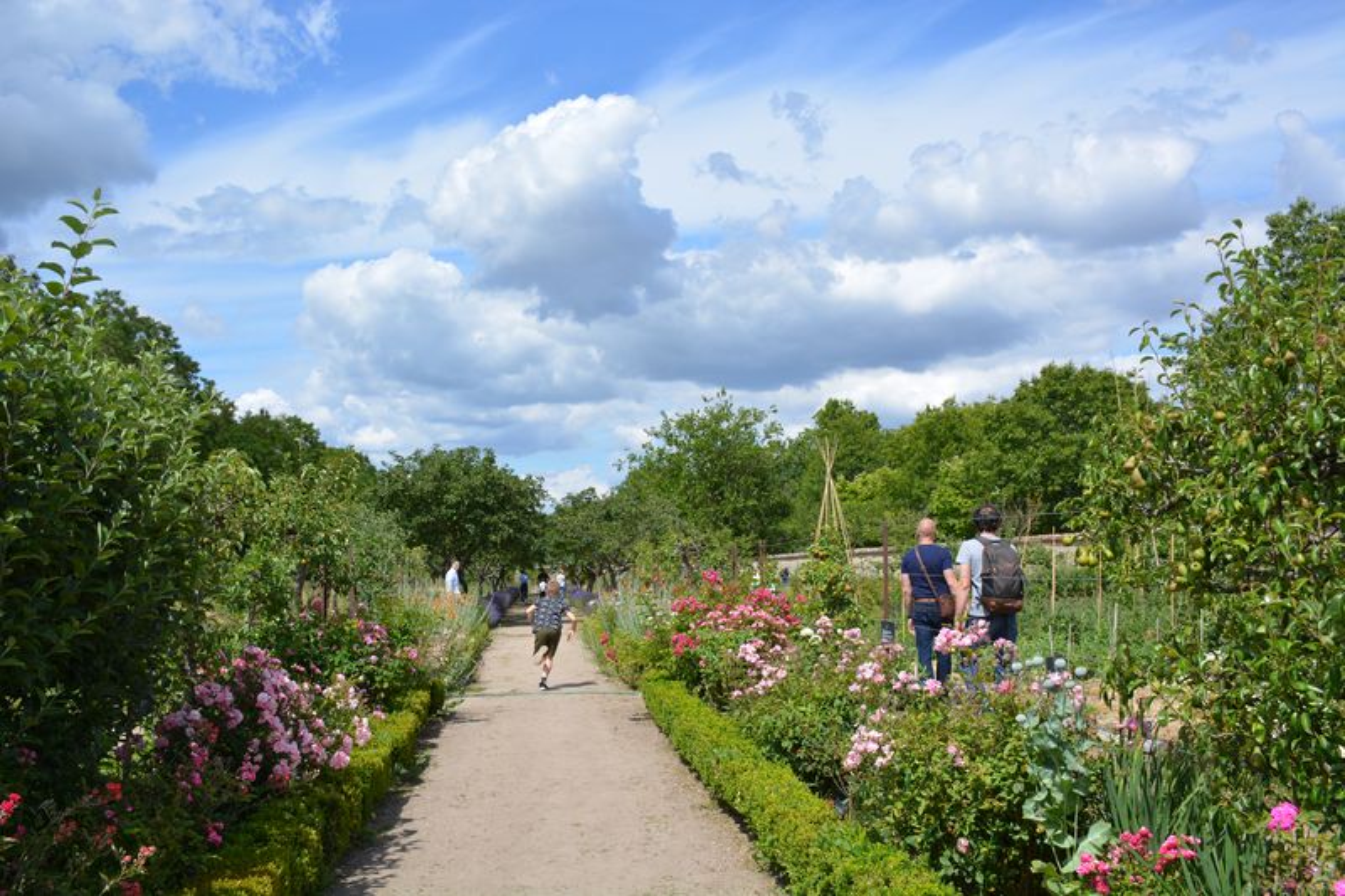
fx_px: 1345
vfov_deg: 36.9
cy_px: 448
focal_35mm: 36
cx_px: 672
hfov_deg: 53.1
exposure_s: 1/320
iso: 100
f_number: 9
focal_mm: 24
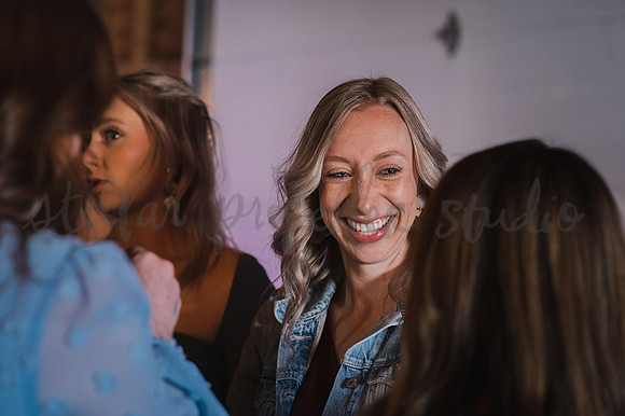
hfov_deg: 23.9
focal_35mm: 85
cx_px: 312
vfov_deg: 16.1
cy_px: 208
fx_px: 1475
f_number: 3.5
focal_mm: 85
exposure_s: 1/200
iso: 3200
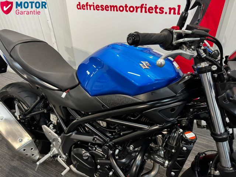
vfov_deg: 56.8
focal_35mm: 24
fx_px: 164
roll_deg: +2.6
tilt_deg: -32.5
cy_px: 88
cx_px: 118
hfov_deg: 71.6
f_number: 1.78
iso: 640
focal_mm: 6.76
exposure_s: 1/50
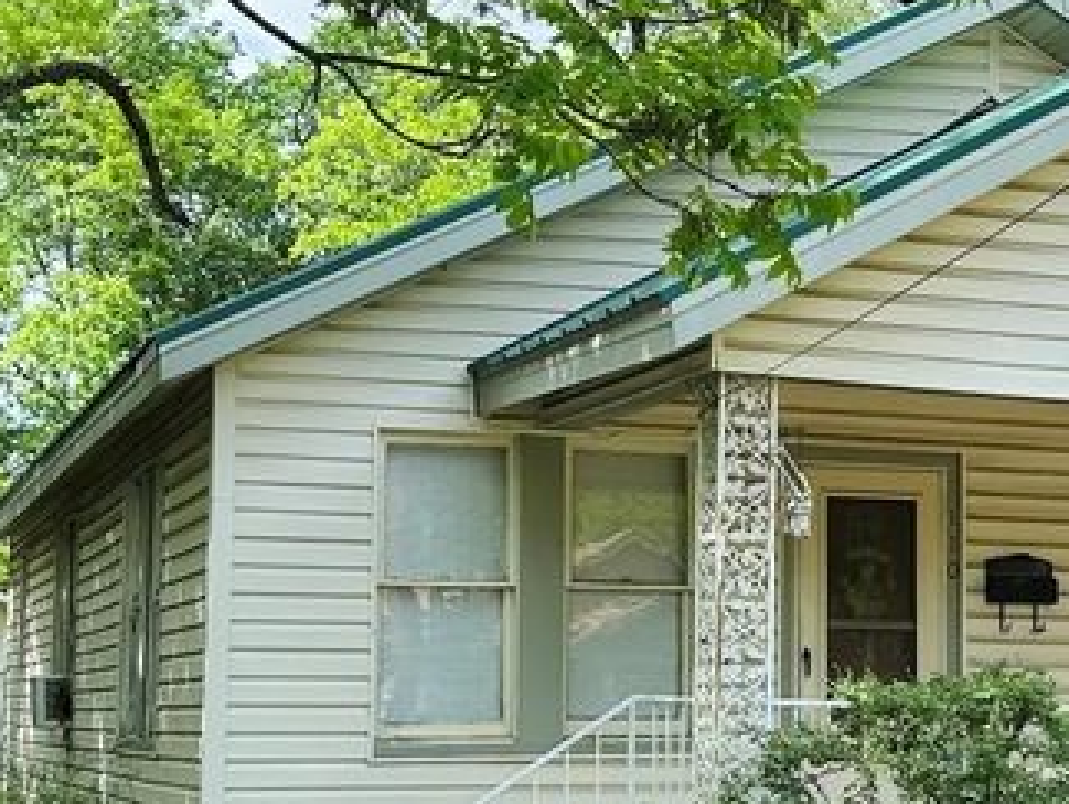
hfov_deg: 25.5
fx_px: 2350
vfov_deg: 19.4
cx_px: 712
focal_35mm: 76
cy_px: 539
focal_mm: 6.86
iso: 80
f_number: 1.78
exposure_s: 1/1183
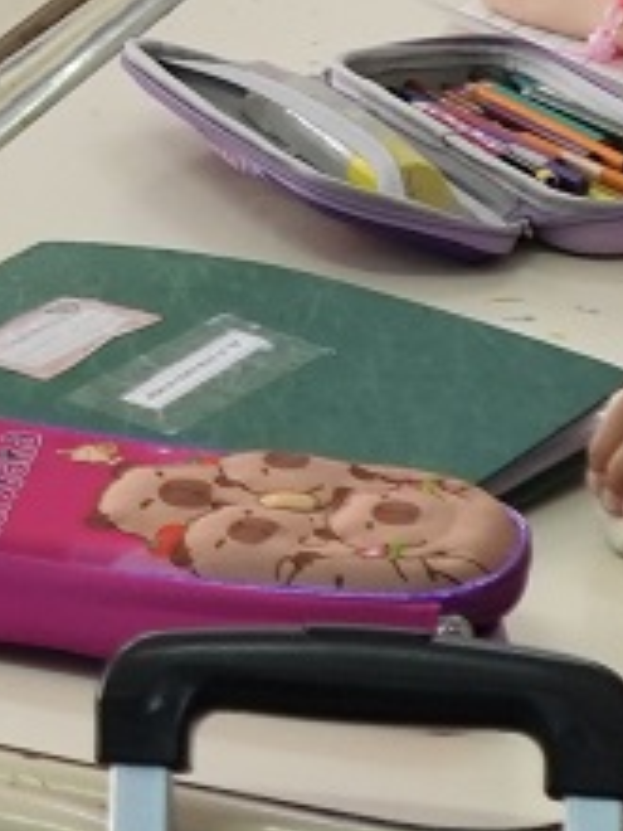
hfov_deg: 4.7
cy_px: -710
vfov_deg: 6.6
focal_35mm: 294
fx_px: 7055
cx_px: -1603
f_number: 4
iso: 320
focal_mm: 32
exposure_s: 1/40
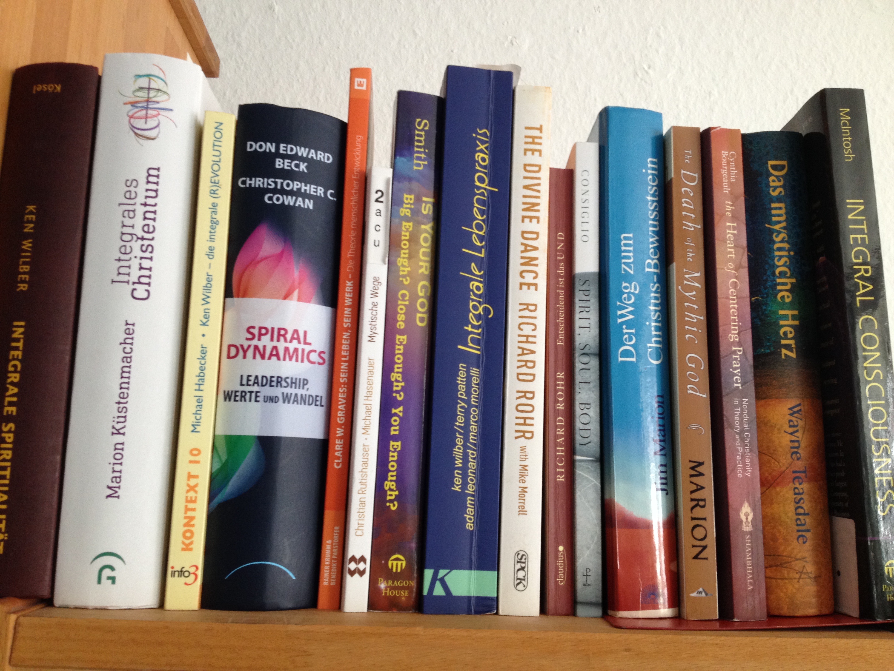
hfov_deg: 52.6
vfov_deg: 40.7
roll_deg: -2.6
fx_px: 904
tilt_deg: +11.4
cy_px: 336
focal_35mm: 35
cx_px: 447
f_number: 2.4
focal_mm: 4.28
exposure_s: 1/20
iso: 125
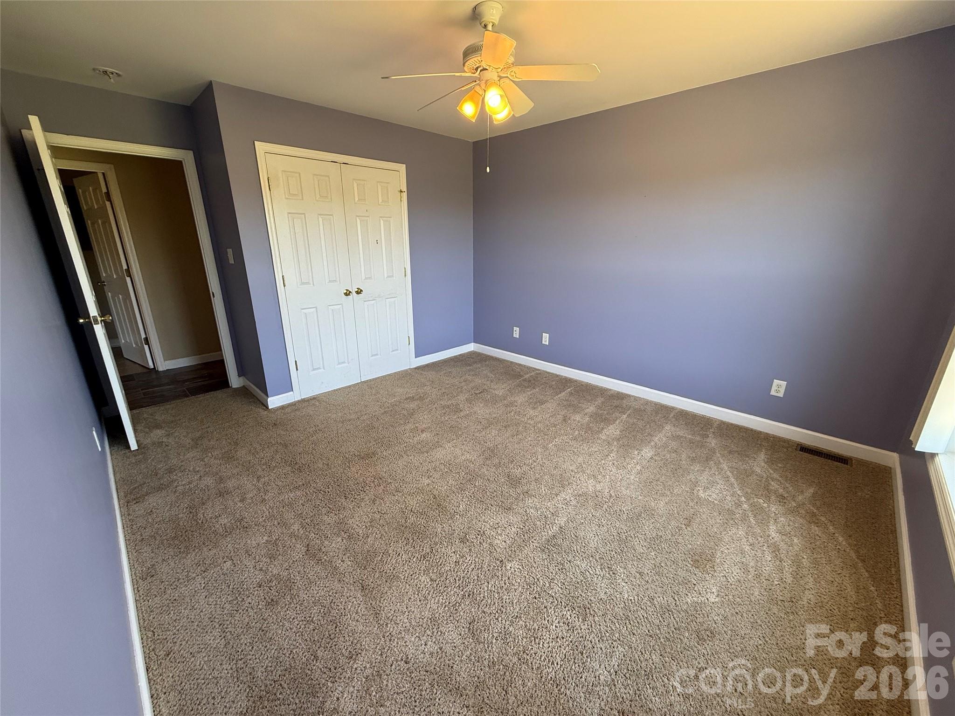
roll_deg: -0.1
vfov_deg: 85.7
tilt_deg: -17.0
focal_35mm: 14
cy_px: 358
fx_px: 386
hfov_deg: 102.1
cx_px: 478
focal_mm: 2.22
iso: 125
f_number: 2.2
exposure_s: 1/120
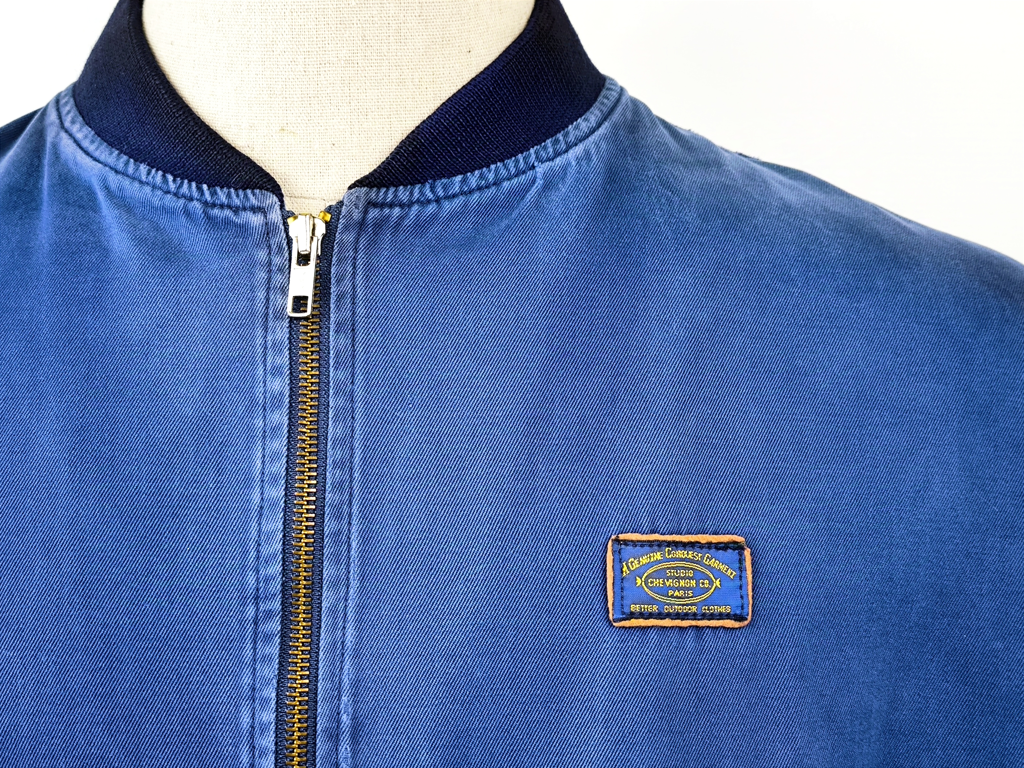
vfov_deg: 37.7
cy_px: 384
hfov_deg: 49.0
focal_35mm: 38
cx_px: 512
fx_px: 1124
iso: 125
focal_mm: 6.92
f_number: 1.9
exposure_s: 1/100
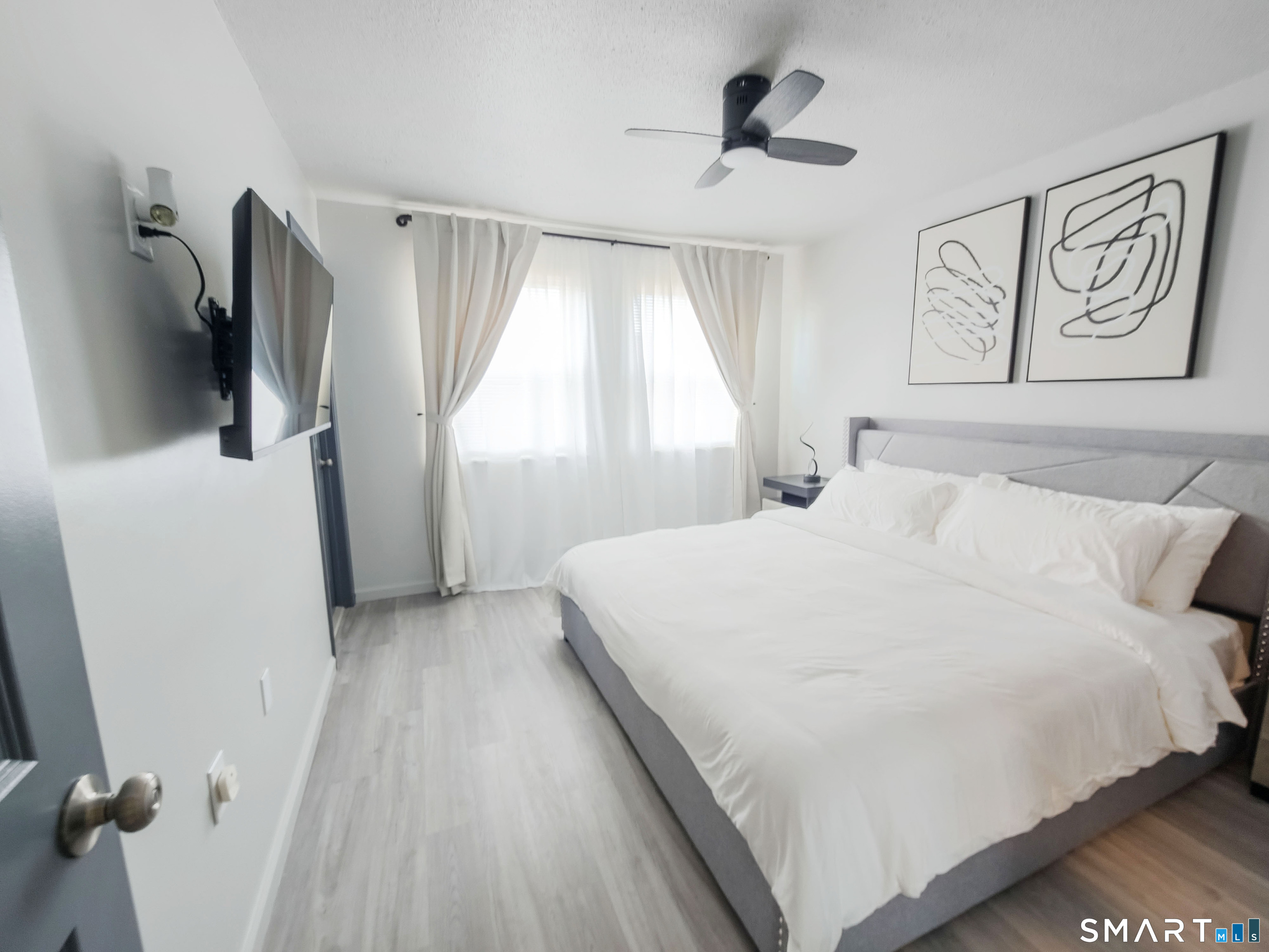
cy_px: 476
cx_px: 634
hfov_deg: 106.2
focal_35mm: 13
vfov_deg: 89.9
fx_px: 477
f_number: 2.2
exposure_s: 1/8
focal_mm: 2.2
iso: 100
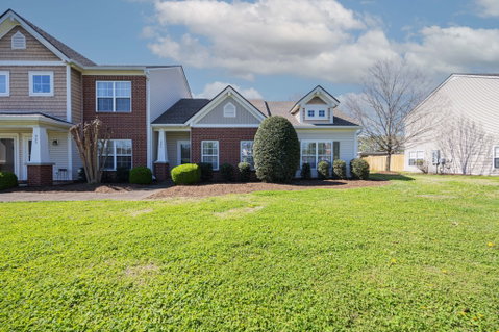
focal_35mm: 14
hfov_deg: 104.3
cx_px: 250
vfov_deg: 81.2
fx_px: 194
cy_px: 166
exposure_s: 1/160
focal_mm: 14
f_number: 6.3
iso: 100
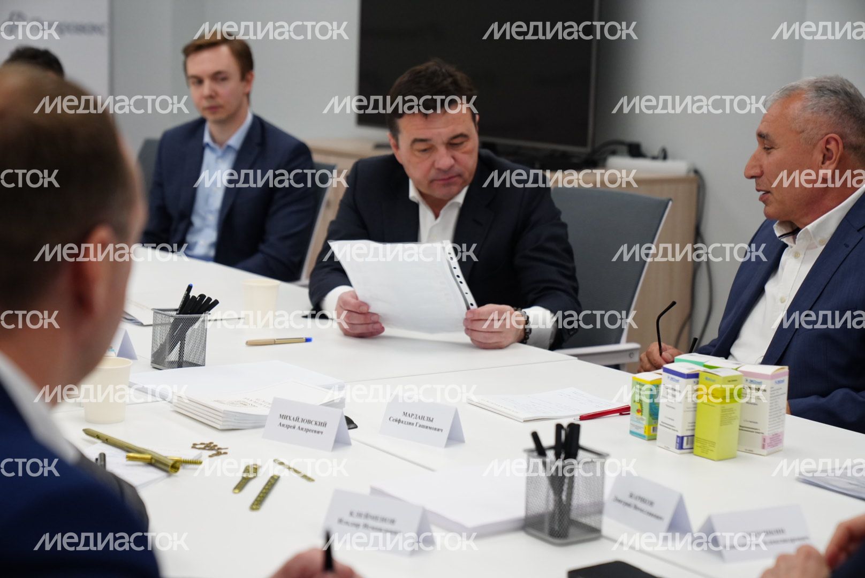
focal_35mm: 70
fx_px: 1683
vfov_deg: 19.5
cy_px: 289
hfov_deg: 28.8
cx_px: 432
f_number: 4
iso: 2000
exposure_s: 1/500
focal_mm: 70
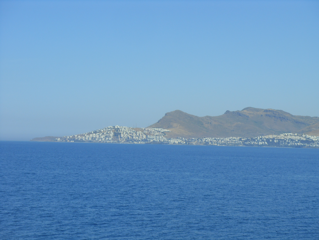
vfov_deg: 15.6
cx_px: 160
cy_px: 120
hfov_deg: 20.7
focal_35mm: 95
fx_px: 875
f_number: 7.7
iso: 80
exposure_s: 1/250
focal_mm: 16
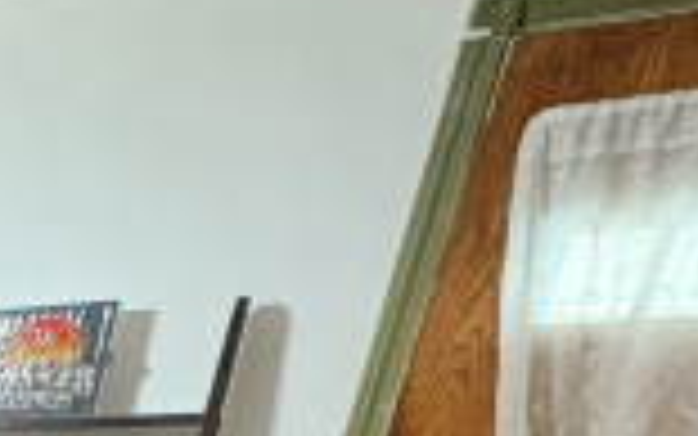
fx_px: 1218
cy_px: 989
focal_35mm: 64
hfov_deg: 19.5
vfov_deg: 14.7
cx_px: -673
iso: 640
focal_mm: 2.22
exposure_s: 1/40
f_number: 2.2
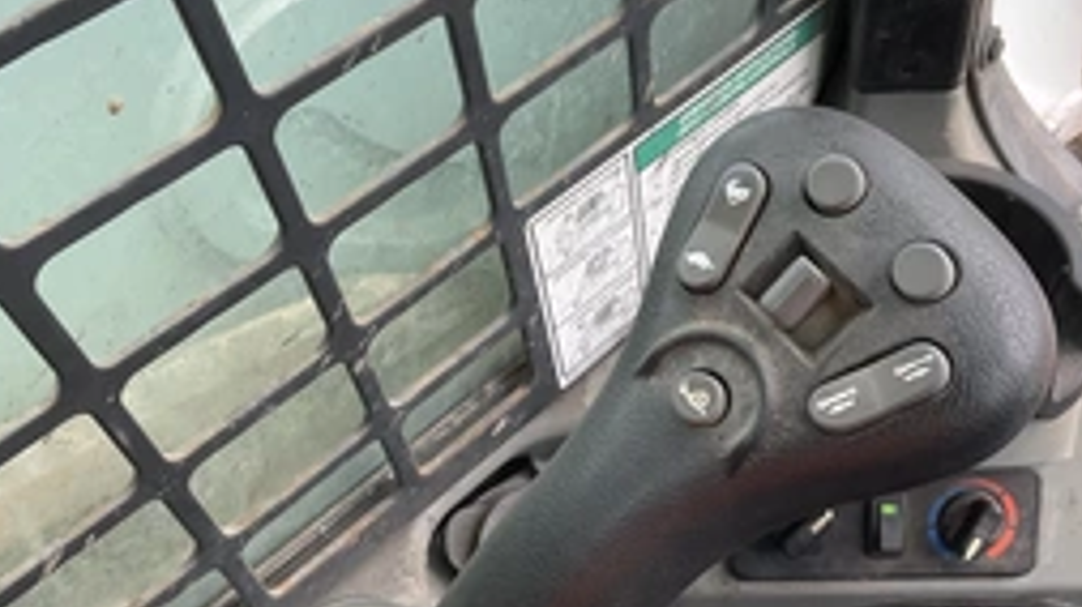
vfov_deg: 23.8
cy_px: 393
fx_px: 1434
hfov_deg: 41.3
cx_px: 586
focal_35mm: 50
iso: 50
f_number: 1.8
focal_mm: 3
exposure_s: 1/122
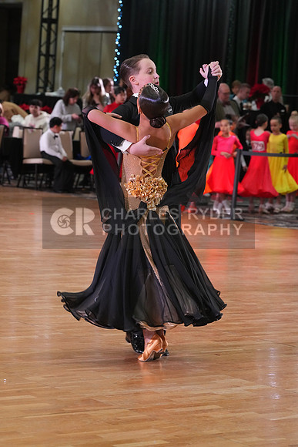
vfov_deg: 16.0
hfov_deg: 10.7
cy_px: 224
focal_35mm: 128
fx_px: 1588
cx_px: 149
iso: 4000
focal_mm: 128
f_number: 6.3
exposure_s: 1/200
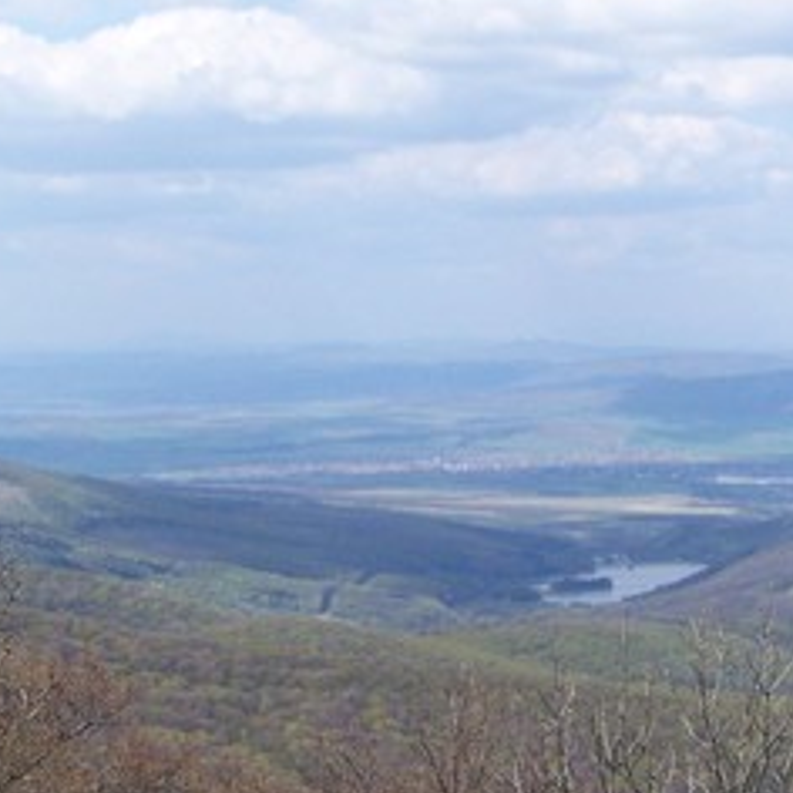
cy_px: 449
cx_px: 484
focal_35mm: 91
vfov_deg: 19.1
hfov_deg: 19.1
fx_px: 2359
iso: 80
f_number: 4
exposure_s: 1/640
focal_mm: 6.3
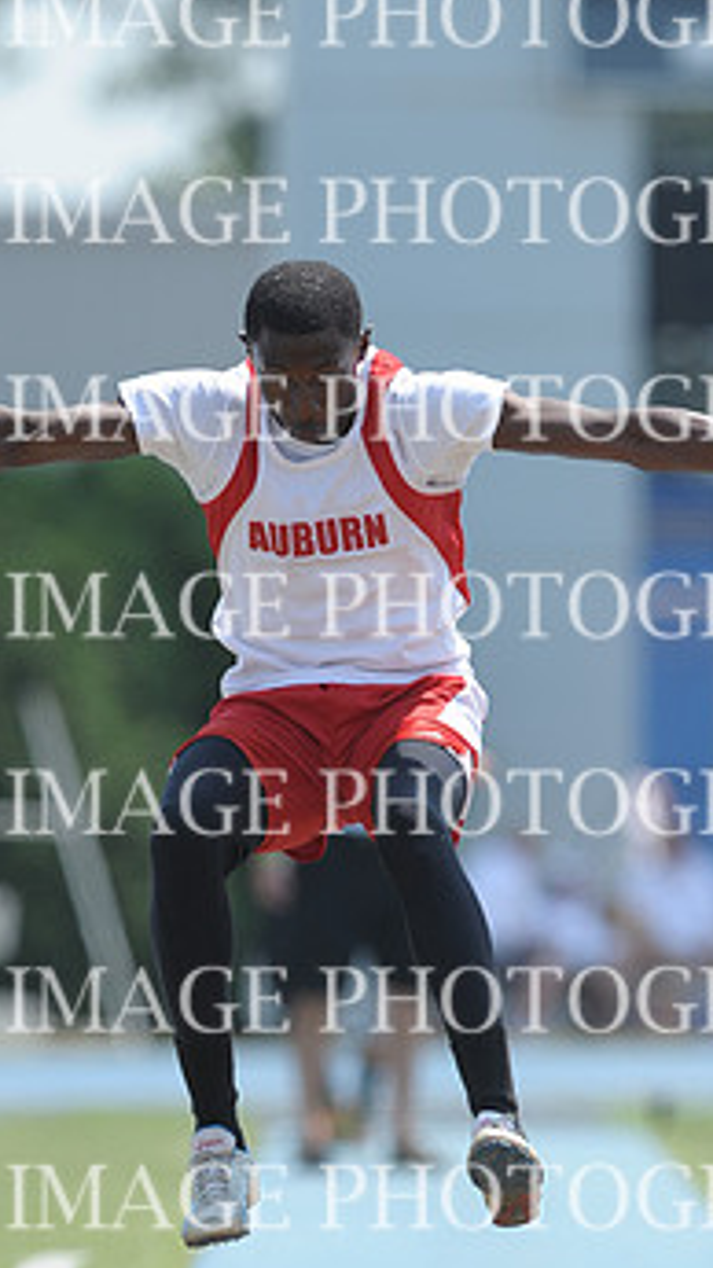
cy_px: 702
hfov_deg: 1.7
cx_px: 294
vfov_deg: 3.1
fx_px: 23668
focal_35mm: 704
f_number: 5
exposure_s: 1/2000
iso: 400
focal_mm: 400
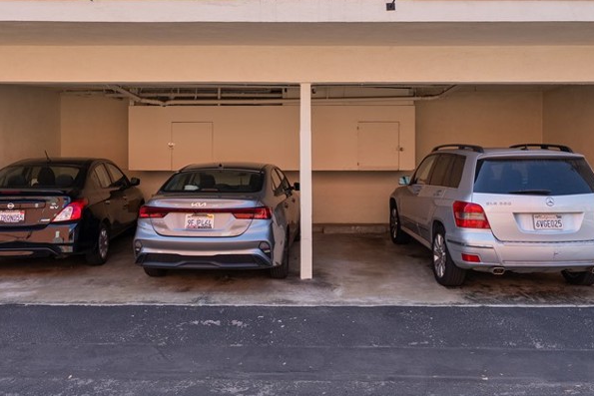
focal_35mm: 31
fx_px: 512
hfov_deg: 60.3
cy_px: 146
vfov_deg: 42.0
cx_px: 301
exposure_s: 1/160
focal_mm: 18
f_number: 10
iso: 500
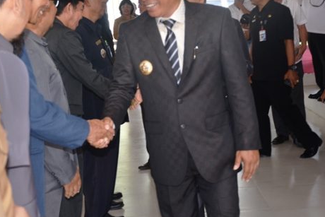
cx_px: 126
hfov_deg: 25.4
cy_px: 59
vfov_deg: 17.0
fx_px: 720
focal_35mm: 80
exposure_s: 1/125
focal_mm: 35
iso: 200
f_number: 4.2
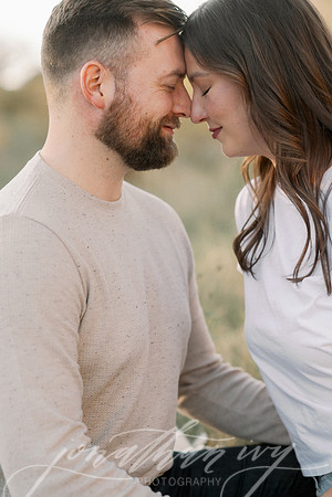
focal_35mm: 85
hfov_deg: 16.1
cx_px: 166
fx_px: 1176
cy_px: 248
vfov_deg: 23.9
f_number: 2.8
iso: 80
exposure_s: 1/250
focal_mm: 85
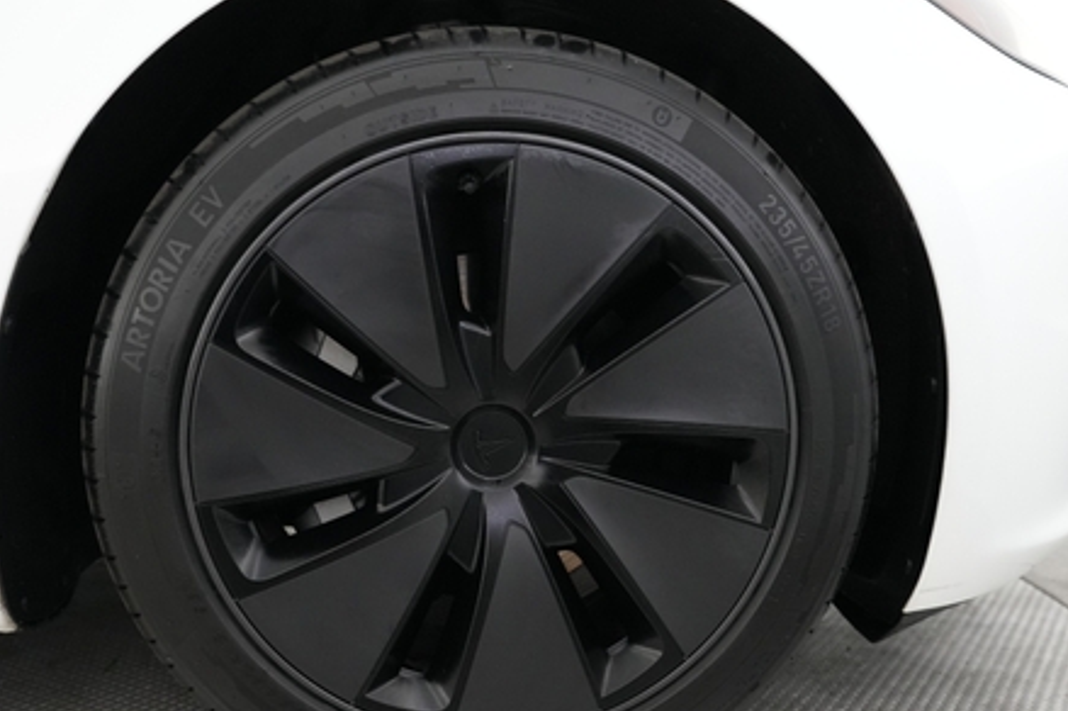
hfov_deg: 54.4
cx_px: 494
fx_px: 1038
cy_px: 463
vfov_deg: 37.5
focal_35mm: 35
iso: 6400
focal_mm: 24
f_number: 2.8
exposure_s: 1/160
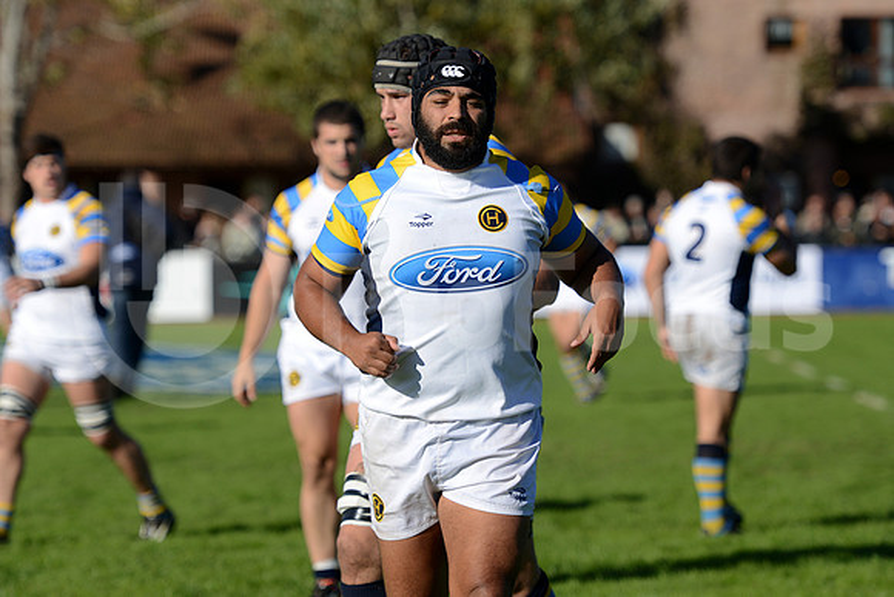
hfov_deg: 11.1
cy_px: 298
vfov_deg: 7.4
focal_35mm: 185
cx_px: 447
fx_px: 4595
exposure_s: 1/2500
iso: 400
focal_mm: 185
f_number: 4
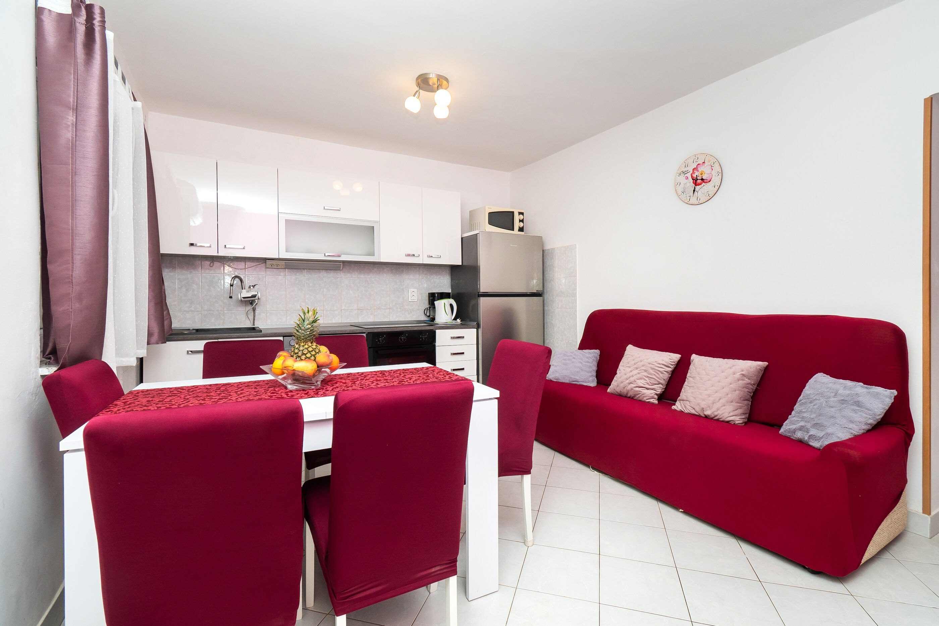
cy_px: 313
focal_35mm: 15
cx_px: 470
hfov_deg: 100.4
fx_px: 391
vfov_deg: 77.3
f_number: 8
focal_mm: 10
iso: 200
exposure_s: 1/100
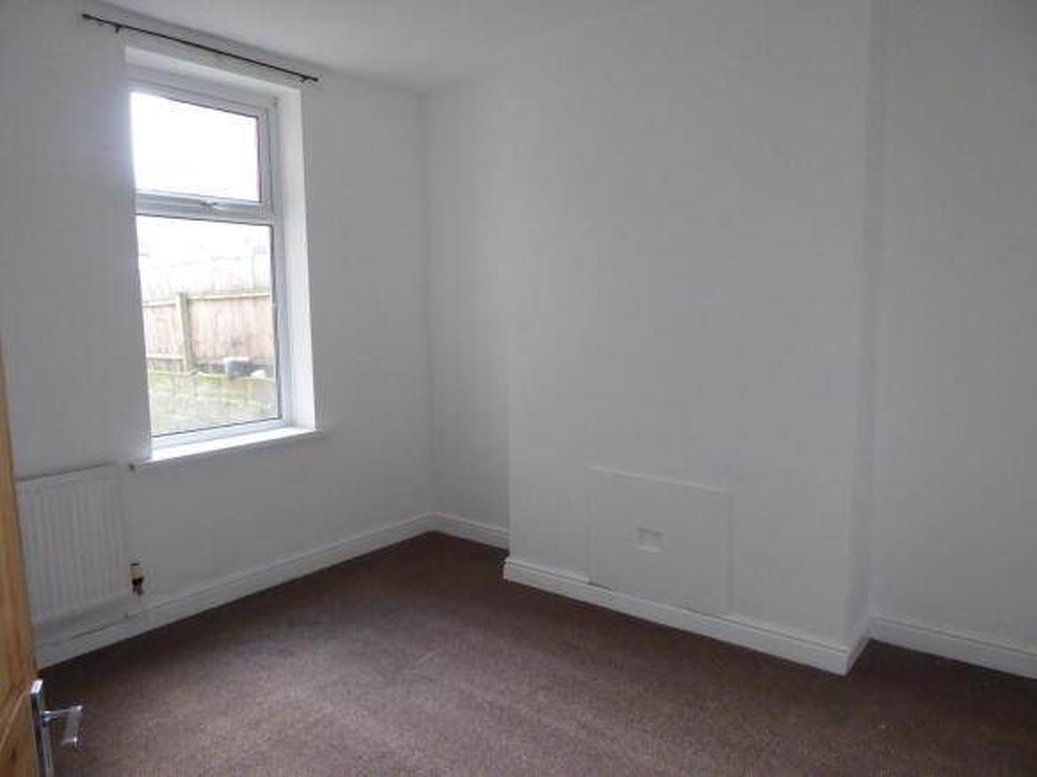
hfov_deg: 69.4
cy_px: 388
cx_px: 518
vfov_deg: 54.9
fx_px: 749
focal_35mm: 25
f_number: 3.3
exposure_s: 1/125
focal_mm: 4.3
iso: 640
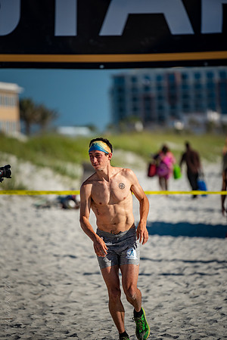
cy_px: 170
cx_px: 114
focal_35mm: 200
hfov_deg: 6.9
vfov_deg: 10.3
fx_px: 1892
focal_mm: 200
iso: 280
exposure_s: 1/4000
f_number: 2.8
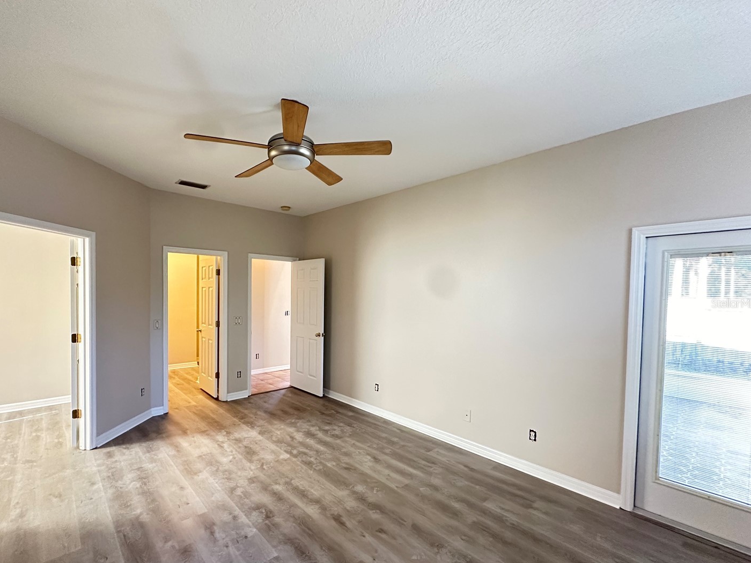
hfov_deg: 94.1
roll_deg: -0.8
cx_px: 333
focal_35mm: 16
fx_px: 347
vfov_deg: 78.0
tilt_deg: -0.6
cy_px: 303
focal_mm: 2.22
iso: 500
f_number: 2.2
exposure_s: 1/60
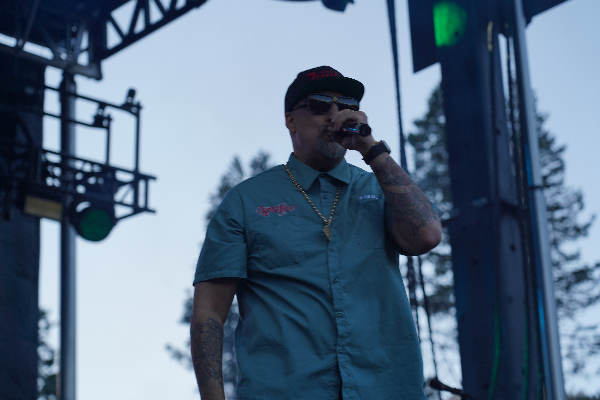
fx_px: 1750
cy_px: 200
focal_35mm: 105
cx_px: 300
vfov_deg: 13.0
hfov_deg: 19.5
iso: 100
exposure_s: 1/250
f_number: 5
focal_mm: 105
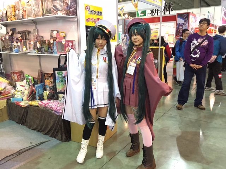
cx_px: 113
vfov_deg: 48.2
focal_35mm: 29
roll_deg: +1.0
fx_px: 189
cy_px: 84
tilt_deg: -12.4
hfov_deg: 61.7
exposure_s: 1/30
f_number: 2.2
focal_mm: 4.15
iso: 160
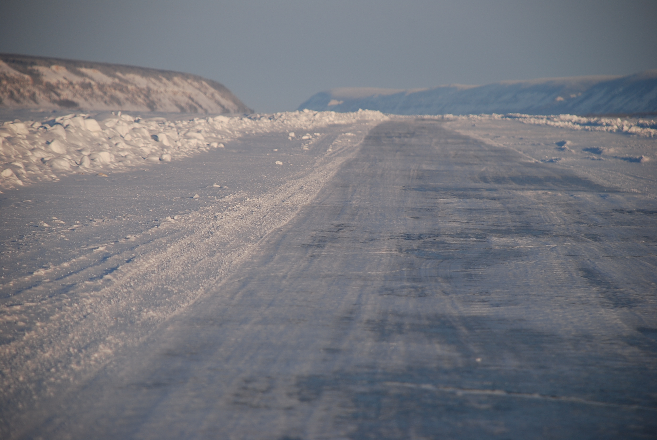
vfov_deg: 6.8
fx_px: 3700
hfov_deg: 10.1
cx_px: 328
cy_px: 220
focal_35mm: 202
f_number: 5.6
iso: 125
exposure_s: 1/500
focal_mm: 135
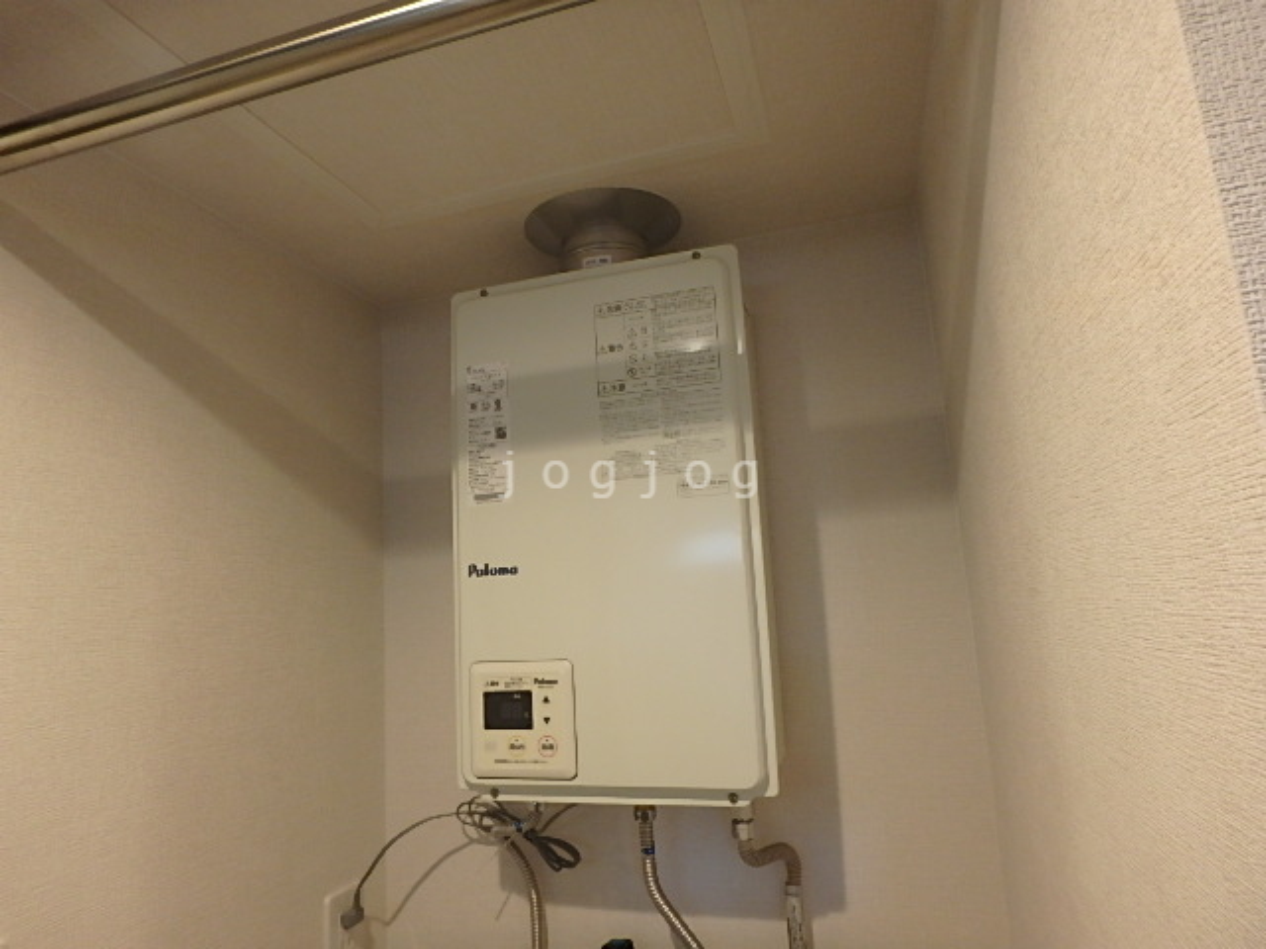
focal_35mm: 21
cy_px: 474
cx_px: 633
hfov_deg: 79.0
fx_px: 768
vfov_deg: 63.4
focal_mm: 3.7
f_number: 3.5
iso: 250
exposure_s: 1/30
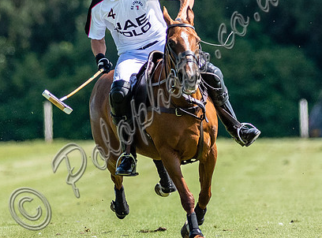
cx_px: 135
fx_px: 11740
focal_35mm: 1268
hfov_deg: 1.6
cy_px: 119
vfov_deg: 1.2
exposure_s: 1/5000
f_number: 4
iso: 400
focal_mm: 300
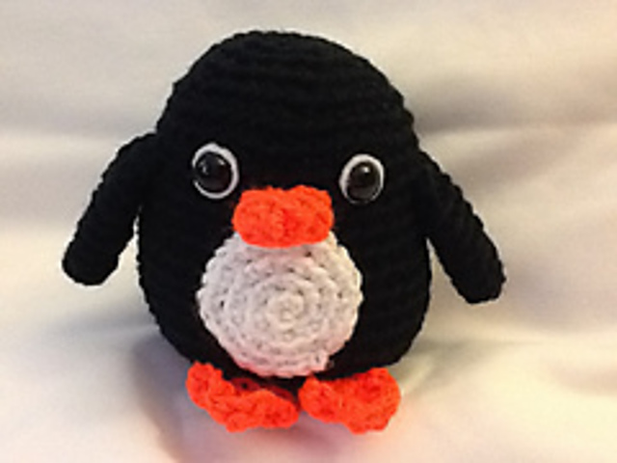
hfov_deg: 42.9
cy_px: 232
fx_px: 784
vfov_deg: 32.9
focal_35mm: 44
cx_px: 308
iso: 320
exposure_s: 1/20
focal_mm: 2.03
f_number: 2.4
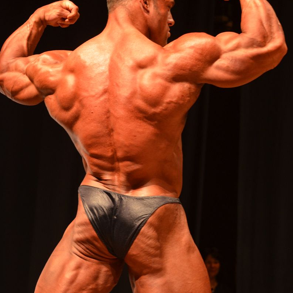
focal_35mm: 145
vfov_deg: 12.1
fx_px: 1385
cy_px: 179
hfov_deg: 12.1
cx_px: 147
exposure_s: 1/60
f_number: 4
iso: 1250
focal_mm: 75
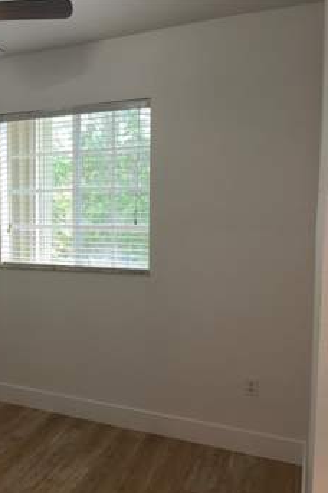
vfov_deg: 50.7
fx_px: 519
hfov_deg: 32.5
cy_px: 254
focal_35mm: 38
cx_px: 7
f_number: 1.6
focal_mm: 5.96
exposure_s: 1/22
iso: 40
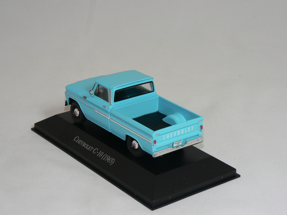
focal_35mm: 89
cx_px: 144
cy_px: 108
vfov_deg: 16.6
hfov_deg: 22.0
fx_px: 738
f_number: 3.2
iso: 80
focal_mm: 14.9
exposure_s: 1/60
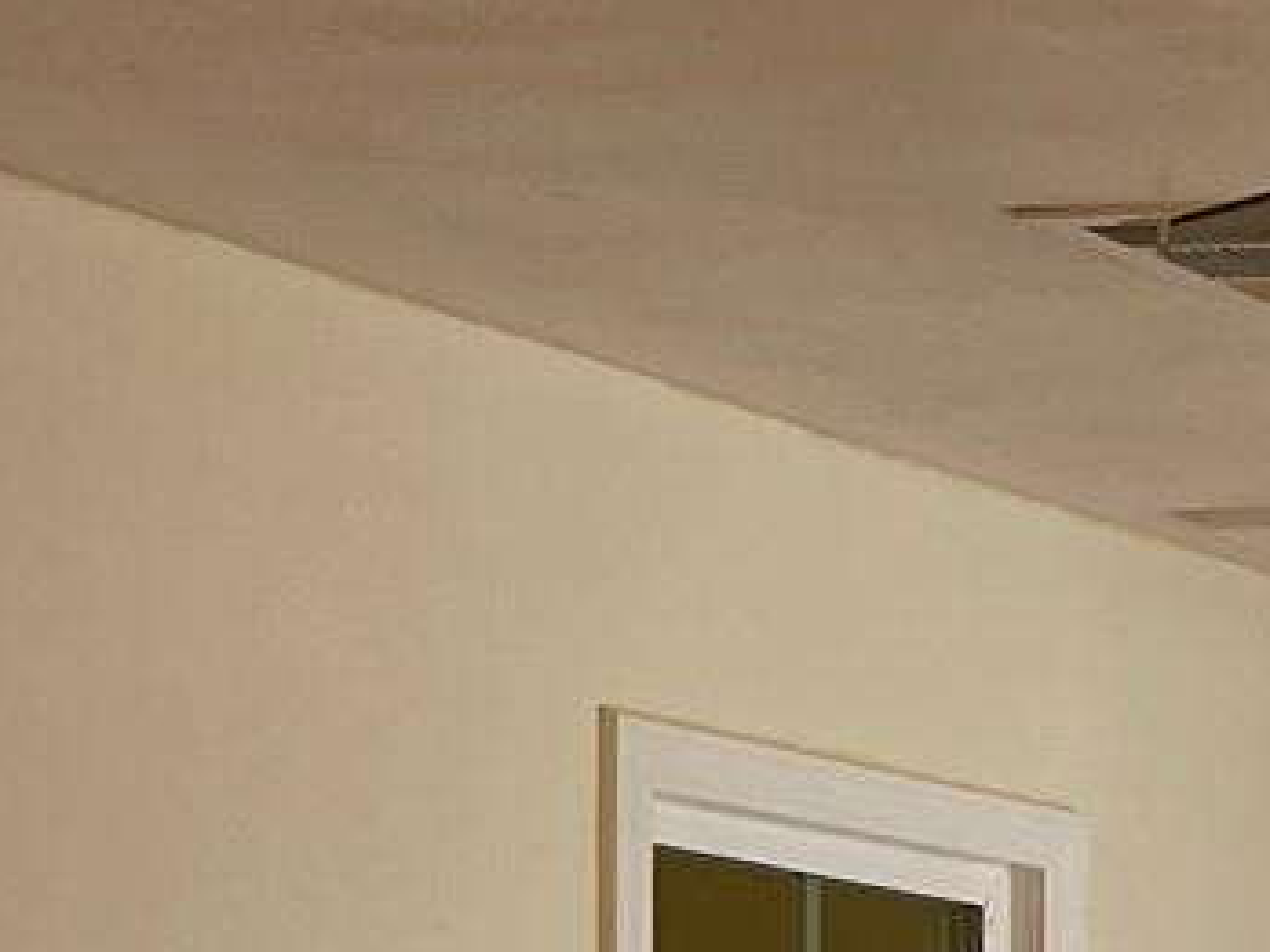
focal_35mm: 153
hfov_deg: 11.0
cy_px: 1660
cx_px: 2996
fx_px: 5613
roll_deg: -0.9
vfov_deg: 9.3
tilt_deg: -2.1
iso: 80
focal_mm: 5.1
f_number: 1.6
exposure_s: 1/60
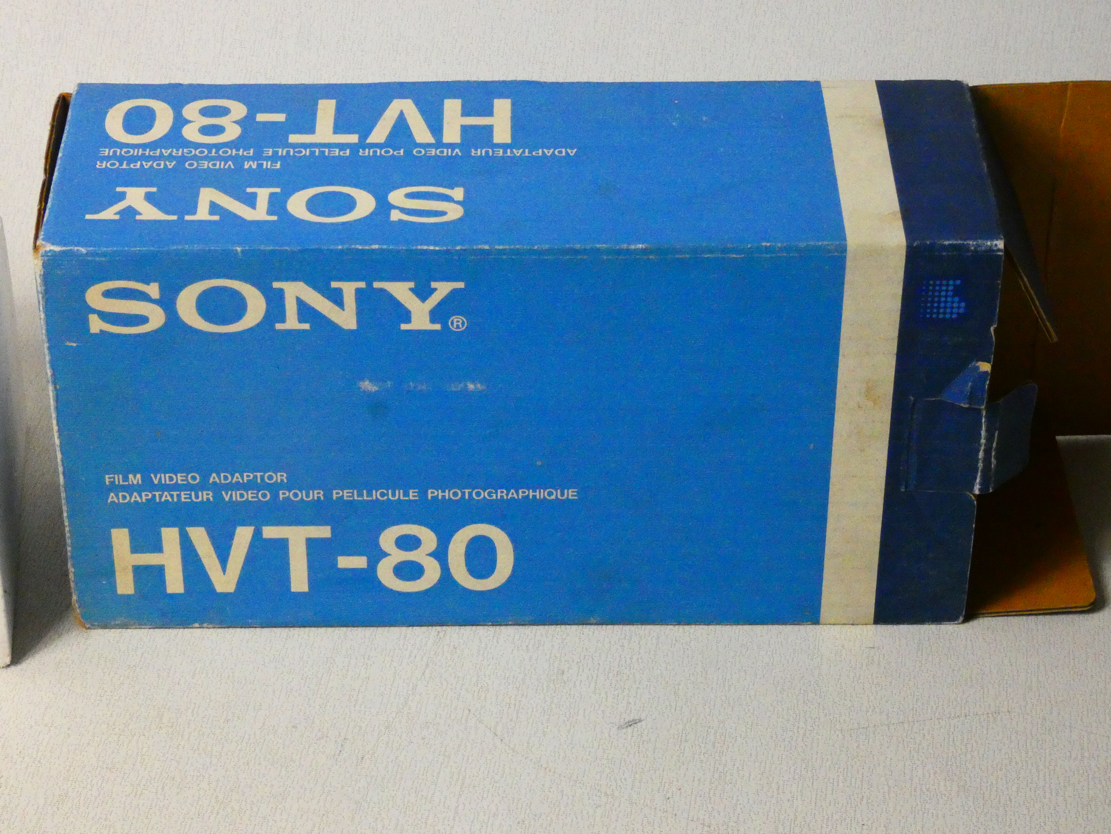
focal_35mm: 90
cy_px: 417
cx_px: 556
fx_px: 2889
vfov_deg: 16.4
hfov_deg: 21.8
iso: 1600
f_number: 5.6
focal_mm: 16
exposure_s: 1/160
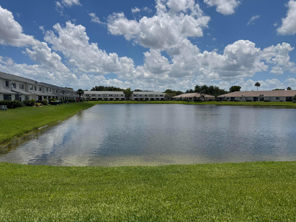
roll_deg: +0.5
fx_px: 205
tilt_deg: -3.8
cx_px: 148
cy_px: 111
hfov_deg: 71.6
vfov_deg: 56.8
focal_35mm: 24
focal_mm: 6.76
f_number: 1.78
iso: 80
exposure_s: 1/10417
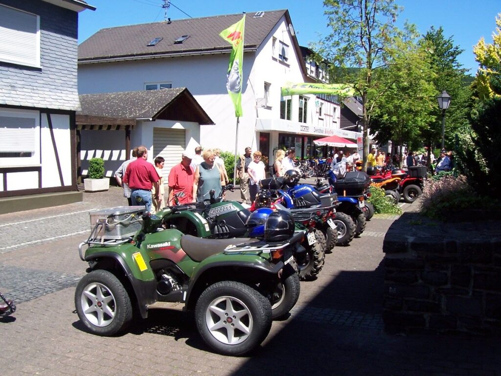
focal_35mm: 34
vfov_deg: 41.8
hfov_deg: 54.0
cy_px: 188
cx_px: 250
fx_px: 492
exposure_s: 1/250
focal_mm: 5.6
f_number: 5.6
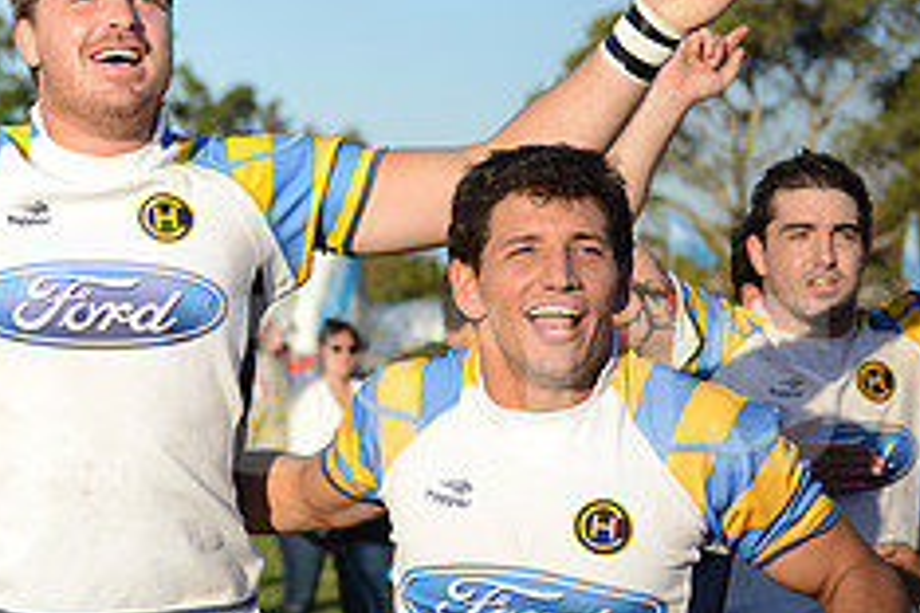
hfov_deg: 17.9
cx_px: -149
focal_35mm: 109
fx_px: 2785
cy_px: 340
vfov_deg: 12.6
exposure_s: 1/4000
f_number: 2.8
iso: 320
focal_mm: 44
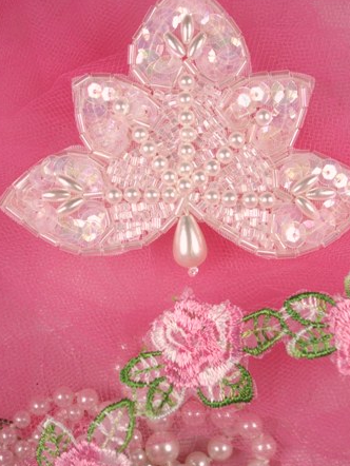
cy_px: 210
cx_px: 184
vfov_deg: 36.8
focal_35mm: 52
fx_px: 700
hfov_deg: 28.1
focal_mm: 8.3
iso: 80
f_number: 4.7
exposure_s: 1/250
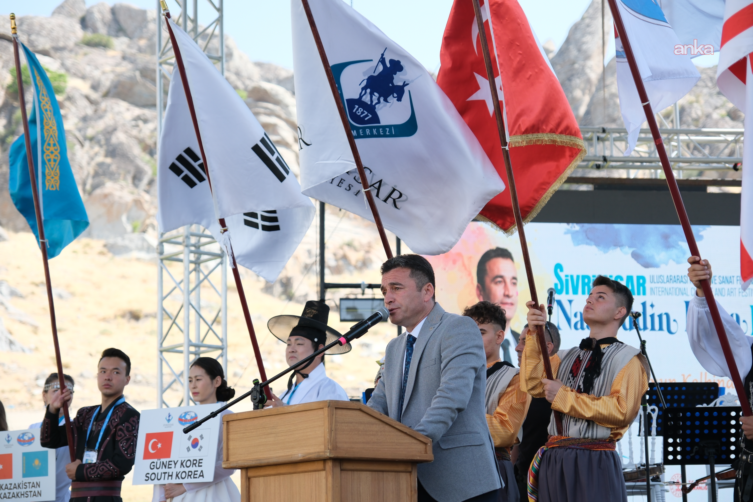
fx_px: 1736
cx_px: 376
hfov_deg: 24.5
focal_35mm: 83
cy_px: 251
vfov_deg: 16.5
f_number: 2.8
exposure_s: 1/850
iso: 320
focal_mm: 55
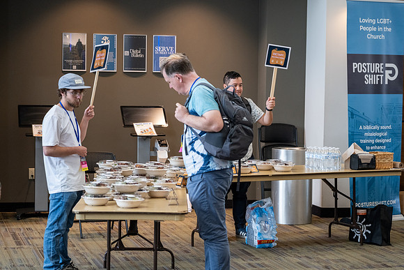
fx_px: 1033
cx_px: 202
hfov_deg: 22.1
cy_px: 135
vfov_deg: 14.9
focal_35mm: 92
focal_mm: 61
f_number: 2.8
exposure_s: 1/90
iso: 1000
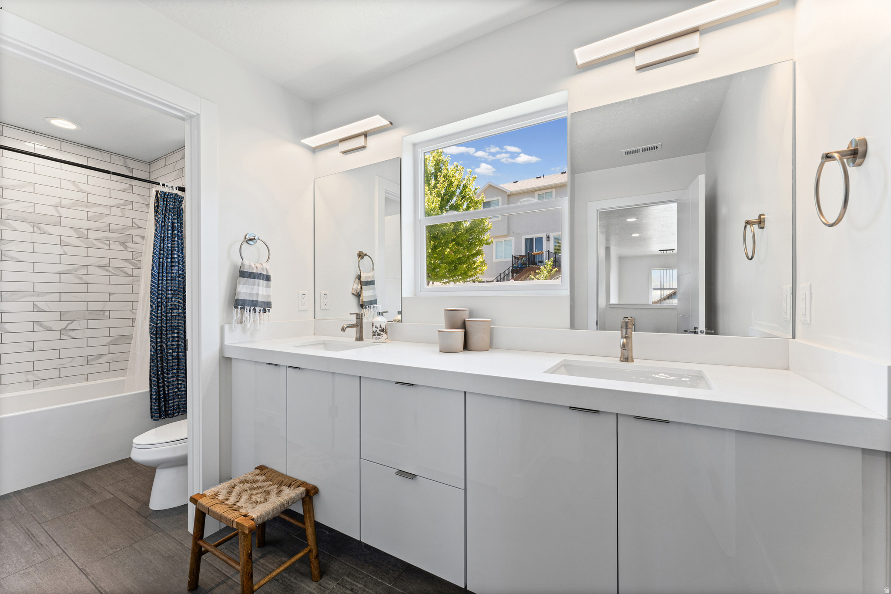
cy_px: 297
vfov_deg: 81.2
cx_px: 446
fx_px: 346
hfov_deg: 104.3
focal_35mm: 14
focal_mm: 14
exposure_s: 1/6
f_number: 9
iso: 250
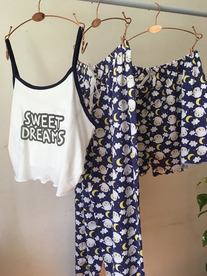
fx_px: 231
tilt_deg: -6.2
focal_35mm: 29
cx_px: 104
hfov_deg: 48.2
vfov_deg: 61.6
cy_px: 138
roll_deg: +1.1
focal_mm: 4.15
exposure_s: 1/33
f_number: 2.2
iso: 25
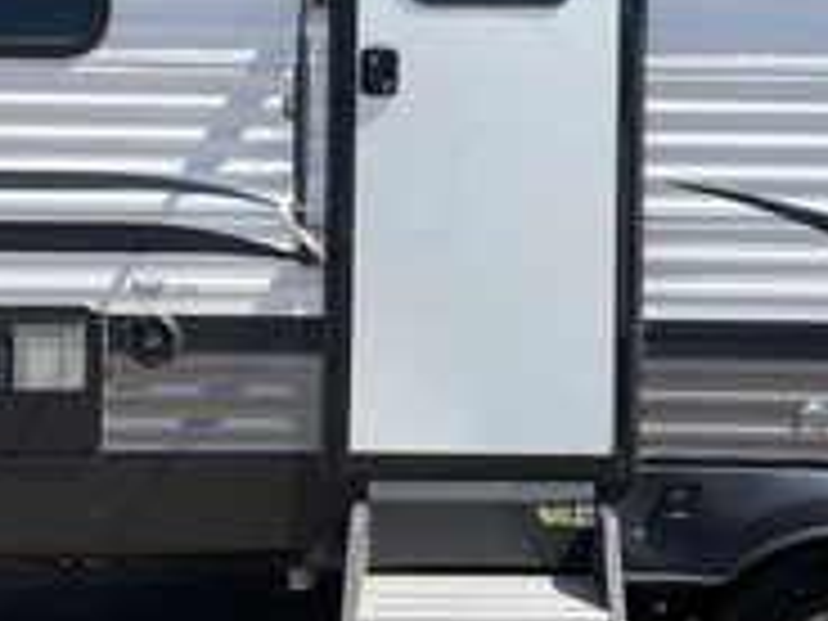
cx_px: 486
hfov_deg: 30.7
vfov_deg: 23.1
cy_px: 184
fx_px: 1507
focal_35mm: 63
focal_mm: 3
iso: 25
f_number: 1.8
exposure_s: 1/1342
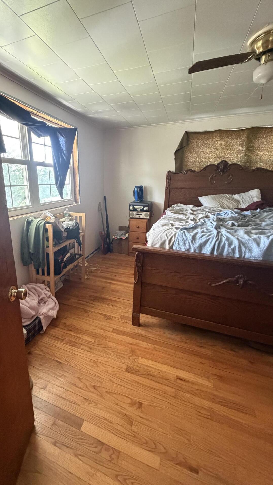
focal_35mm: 16
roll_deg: +2.2
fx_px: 206
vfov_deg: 99.4
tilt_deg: -14.5
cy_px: 238
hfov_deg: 65.7
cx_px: 97
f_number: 2.2
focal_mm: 2.22
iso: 640
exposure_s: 1/60
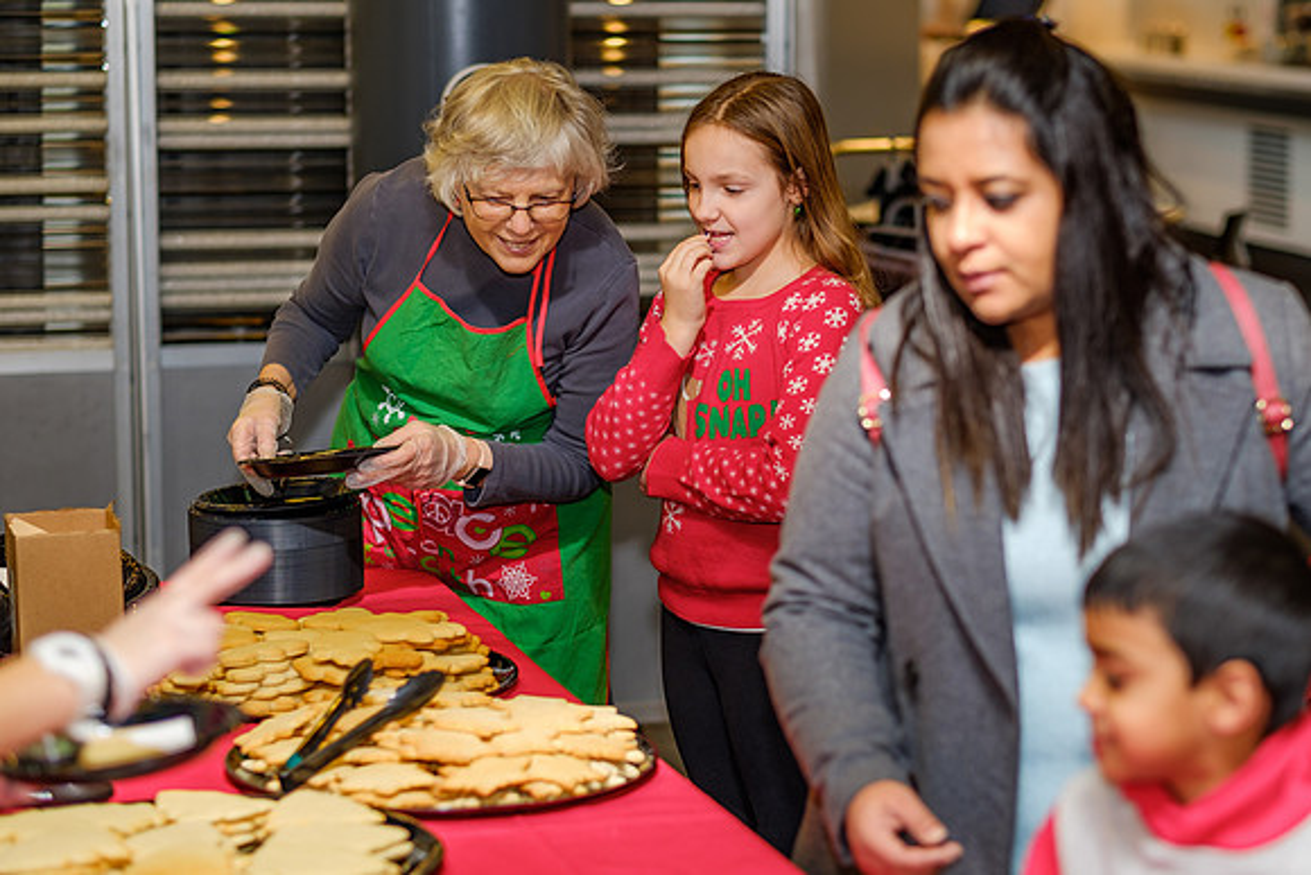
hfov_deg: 21.8
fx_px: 3408
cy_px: 457
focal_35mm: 94
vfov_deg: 14.6
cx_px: 730
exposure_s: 1/125
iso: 200
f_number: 1.8
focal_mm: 56
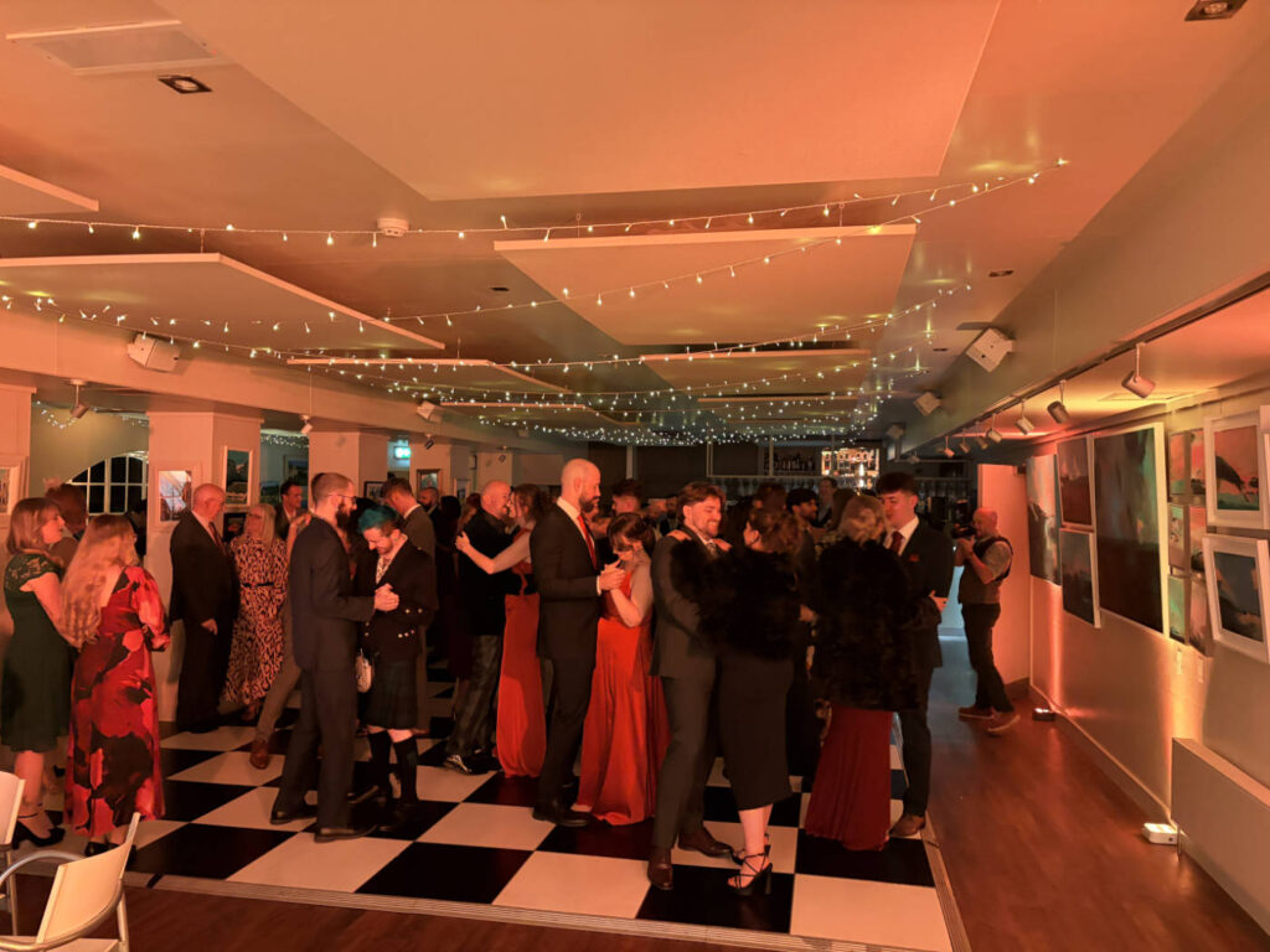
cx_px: 635
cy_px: 476
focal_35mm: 26
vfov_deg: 53.1
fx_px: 954
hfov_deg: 67.3
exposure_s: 1/30
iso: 800
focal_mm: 6
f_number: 1.6
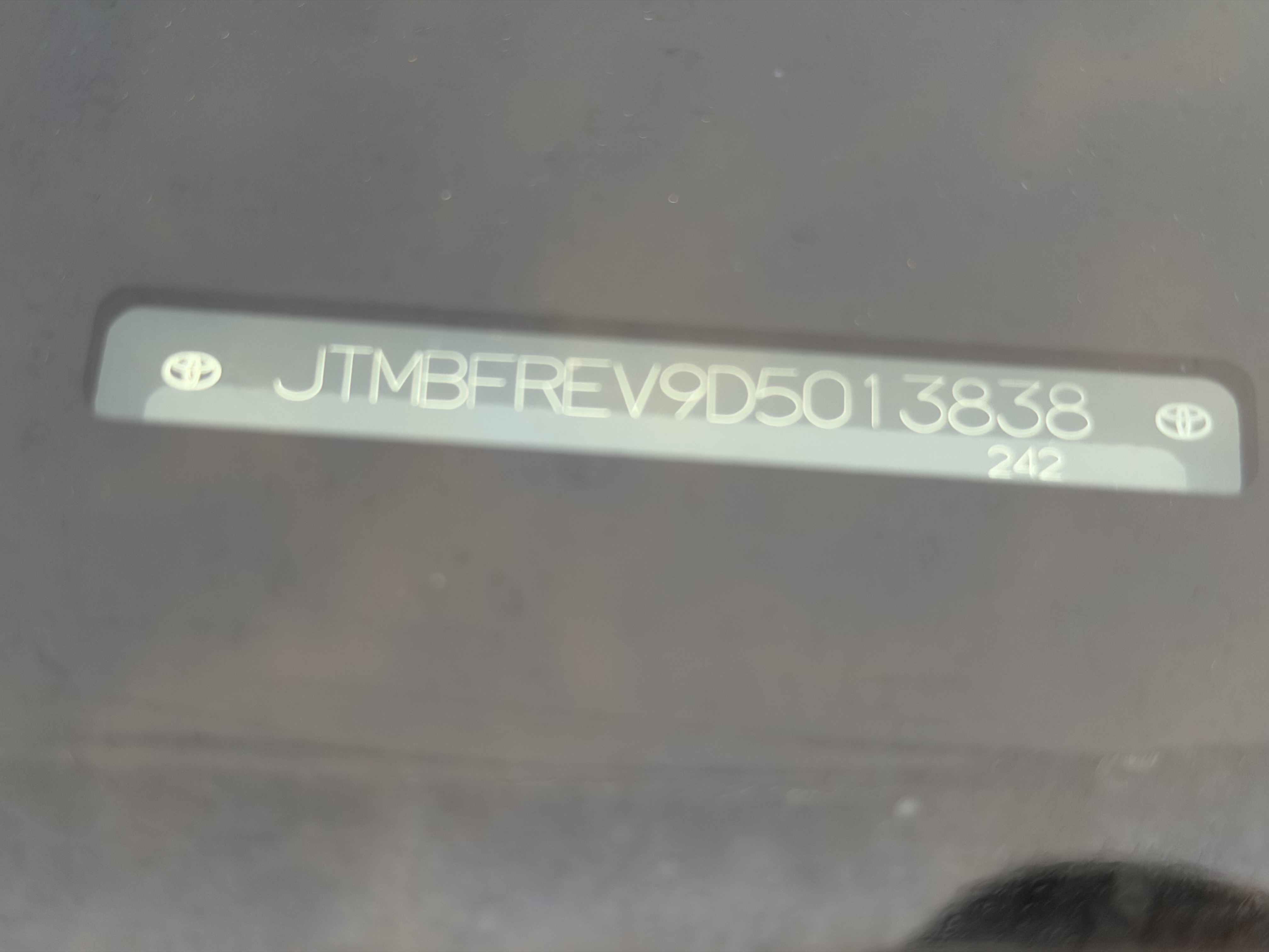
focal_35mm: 48
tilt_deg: -31.1
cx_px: 634
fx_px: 1760
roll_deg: -7.8
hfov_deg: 39.7
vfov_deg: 30.3
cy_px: 476
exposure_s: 1/67
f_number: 1.78
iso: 100
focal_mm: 6.76
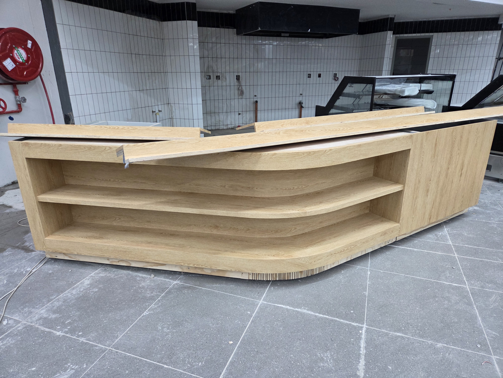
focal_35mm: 23
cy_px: 189
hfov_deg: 73.9
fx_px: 334
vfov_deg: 58.9
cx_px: 252
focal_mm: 5.4
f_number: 1.8
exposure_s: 1/100
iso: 160
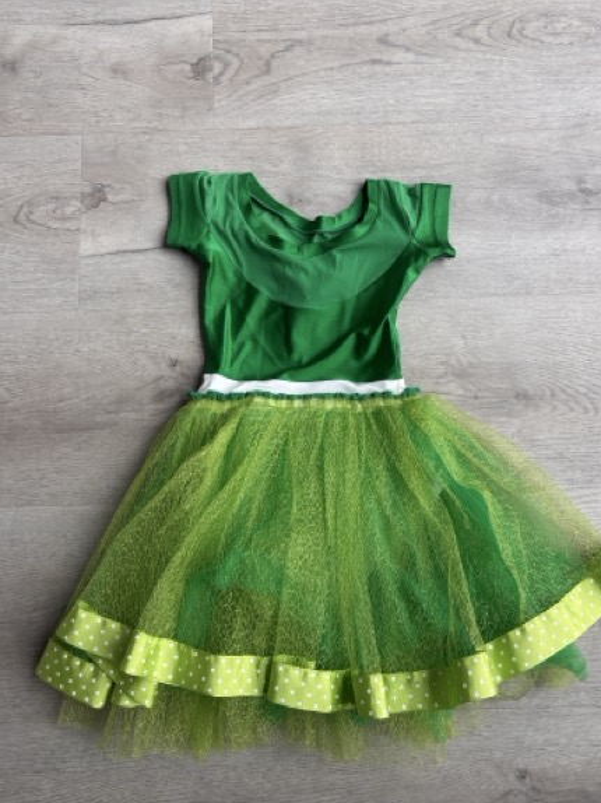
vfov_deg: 61.7
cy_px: 400
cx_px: 291
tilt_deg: -80.3
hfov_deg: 48.2
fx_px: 672
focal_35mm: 29
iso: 32
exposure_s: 1/132
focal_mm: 5.96
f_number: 1.6
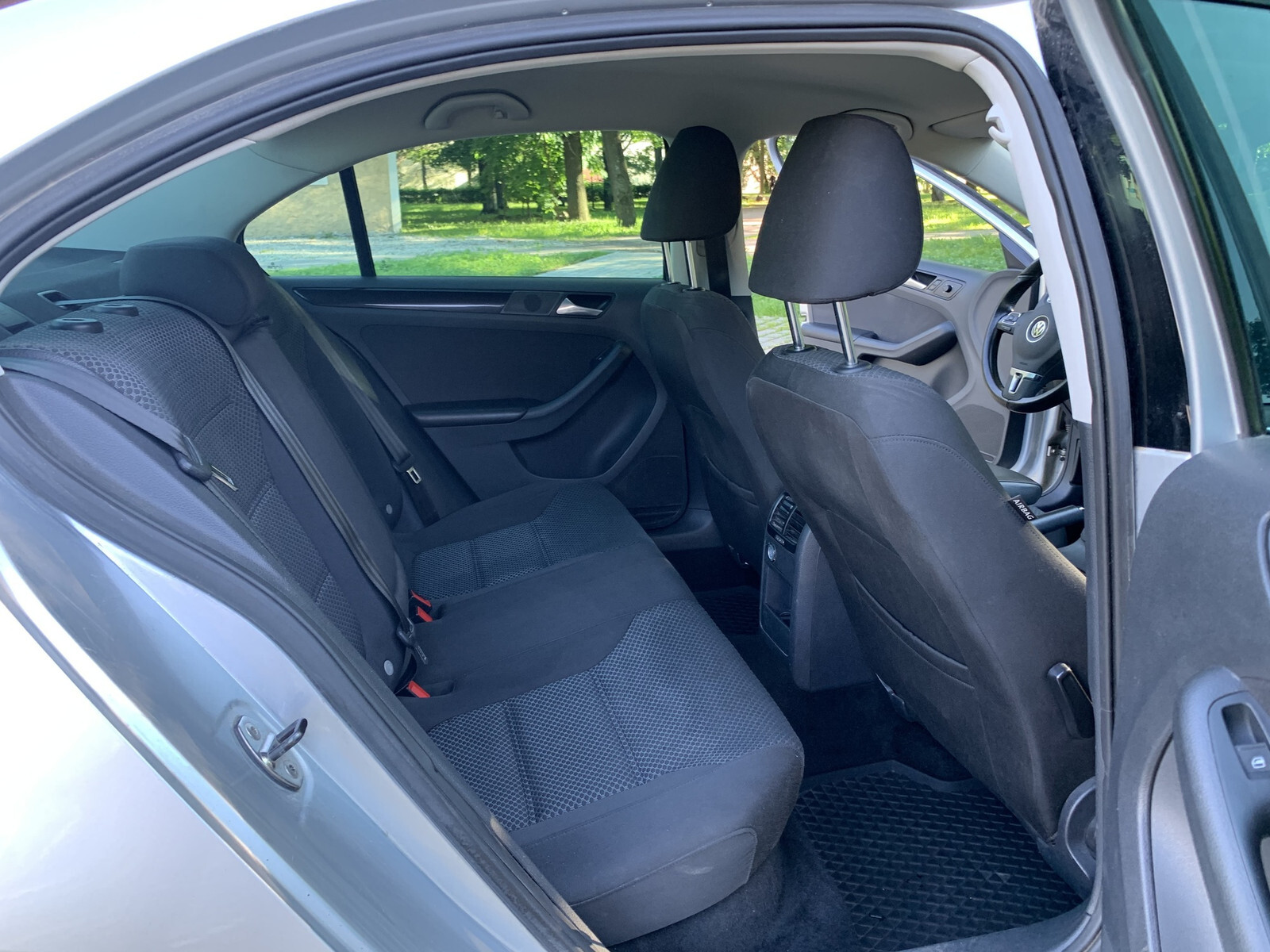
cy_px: 476
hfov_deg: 67.3
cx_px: 635
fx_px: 954
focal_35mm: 26
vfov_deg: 53.1
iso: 100
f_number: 1.8
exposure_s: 1/71
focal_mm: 4.25
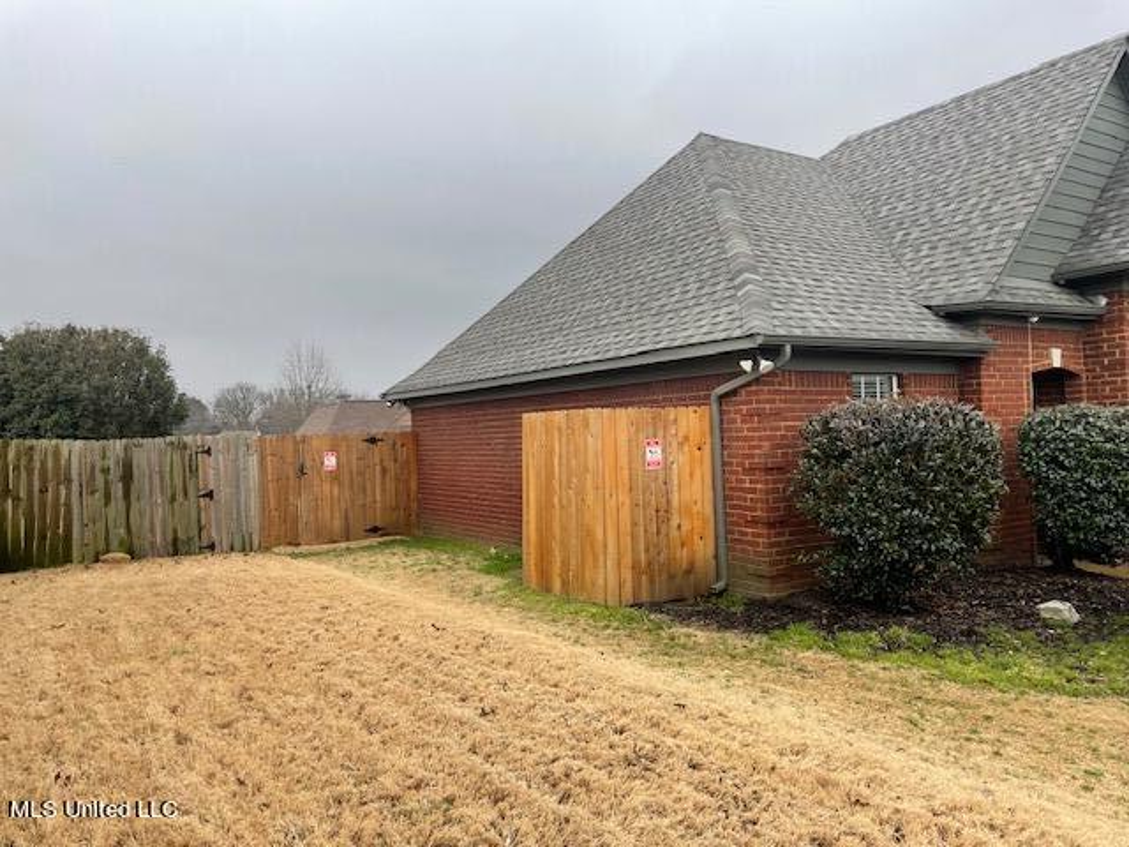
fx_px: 848
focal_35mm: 26
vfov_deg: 53.1
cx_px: 564
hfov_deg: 67.3
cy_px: 424
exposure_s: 1/344
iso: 32
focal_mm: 4.2
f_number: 1.6
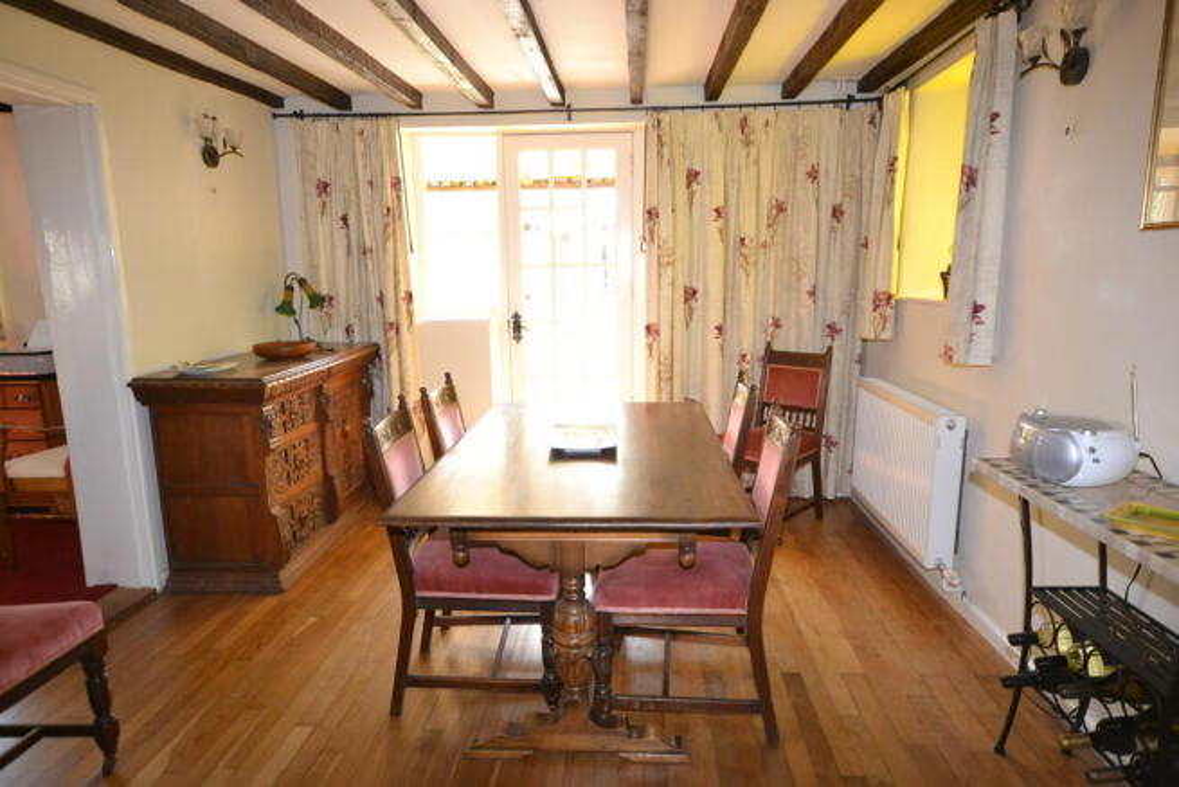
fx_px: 688
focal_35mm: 21
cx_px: 590
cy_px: 394
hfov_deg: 81.2
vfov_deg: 59.5
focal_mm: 14
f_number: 4.8
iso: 1400
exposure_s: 1/60
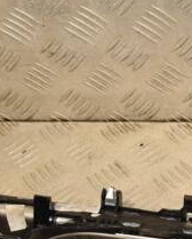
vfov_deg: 15.7
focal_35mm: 121
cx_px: 219
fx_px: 857
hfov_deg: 12.5
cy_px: 199
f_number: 7.1
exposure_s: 1/200
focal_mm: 30
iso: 800
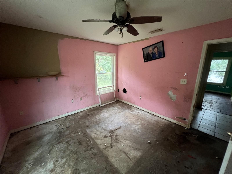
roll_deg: +0.2
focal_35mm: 13
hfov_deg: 106.2
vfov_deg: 89.9
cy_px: 87
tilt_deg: -12.9
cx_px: 116
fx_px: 87
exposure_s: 1/60
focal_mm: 1.57
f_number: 1.8
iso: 500
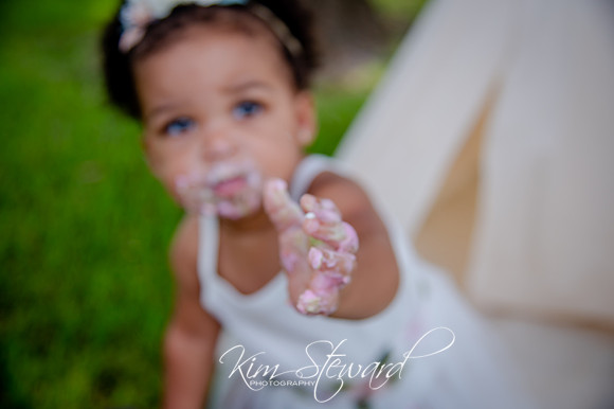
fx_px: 886
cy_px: 204
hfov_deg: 38.2
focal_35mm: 52
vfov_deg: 26.0
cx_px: 307
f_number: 4
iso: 100
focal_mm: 52
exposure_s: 1/200
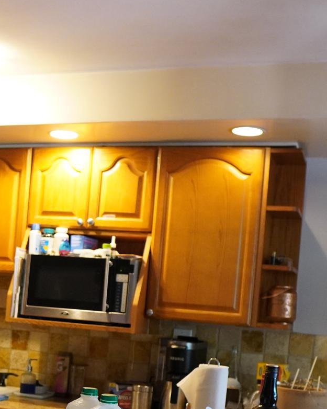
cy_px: 329
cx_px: 17
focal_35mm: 59
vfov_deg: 31.1
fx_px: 714
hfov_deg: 24.8
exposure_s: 1/160
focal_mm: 16
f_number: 2
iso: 1600
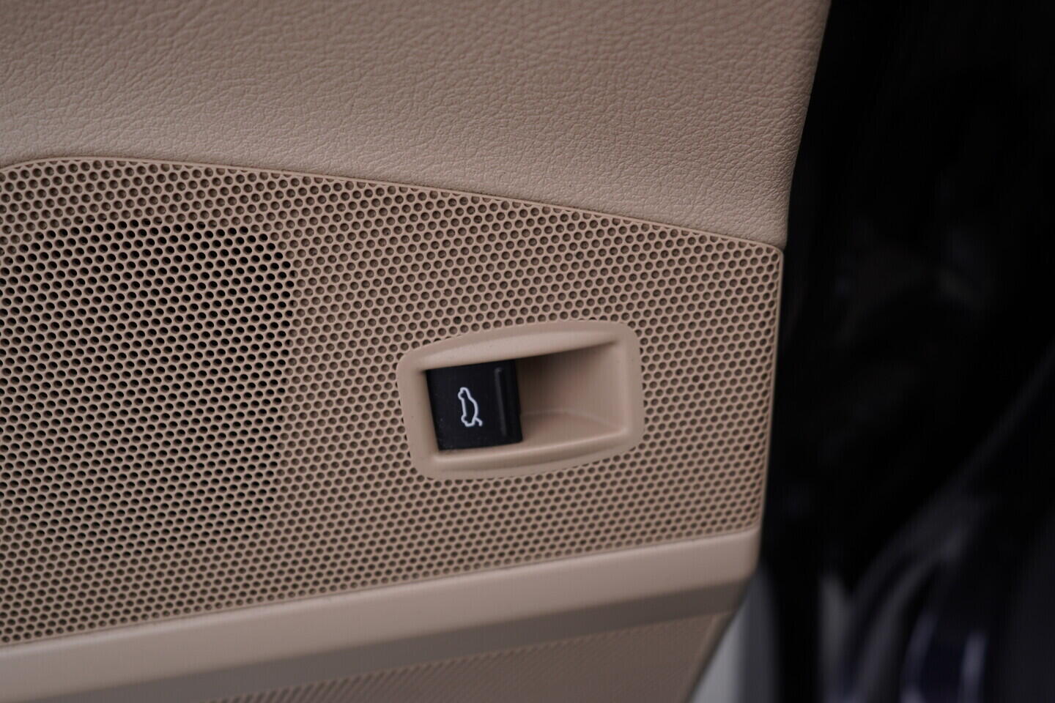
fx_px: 1055
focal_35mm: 36
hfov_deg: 53.1
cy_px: 352
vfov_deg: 36.9
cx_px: 528
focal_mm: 24
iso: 125
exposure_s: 1/60
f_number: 3.5
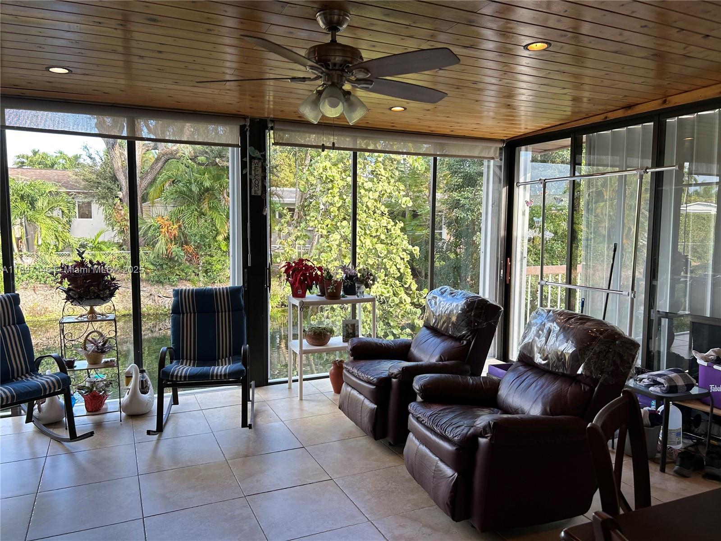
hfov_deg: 67.3
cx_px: 360
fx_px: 542
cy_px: 270
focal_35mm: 26
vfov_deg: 53.1
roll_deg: -0.3
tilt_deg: -5.1
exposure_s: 1/120
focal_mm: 5.7
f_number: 1.5
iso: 32
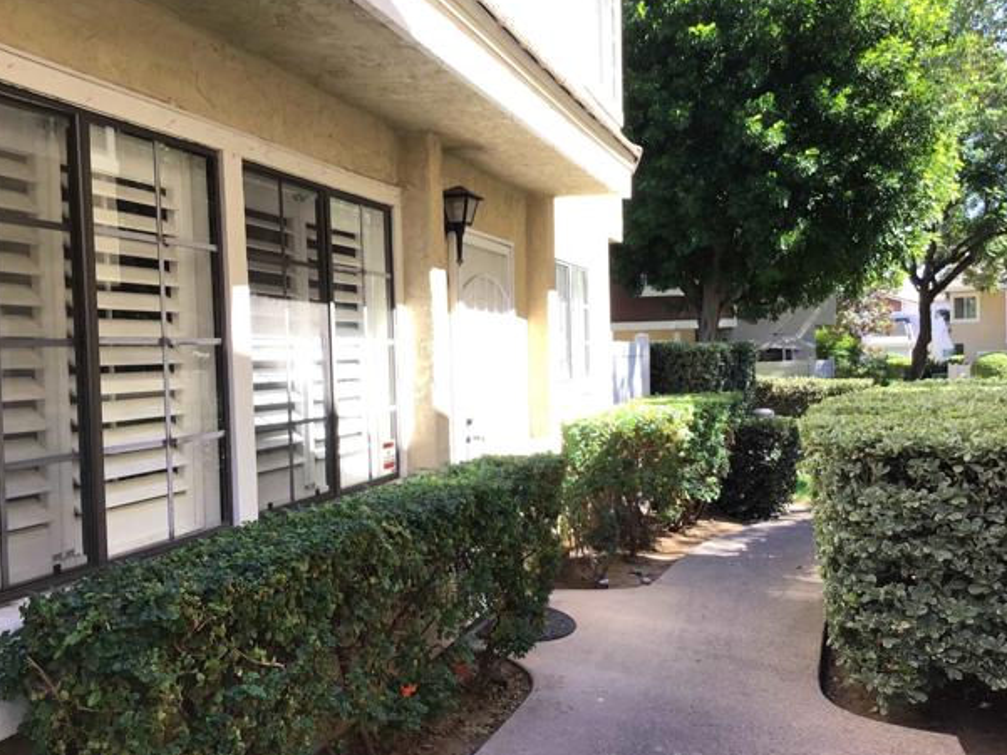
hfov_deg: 55.3
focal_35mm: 33
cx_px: 501
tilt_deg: +0.2
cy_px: 378
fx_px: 960
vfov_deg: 43.0
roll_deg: +0.5
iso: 25
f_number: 2.4
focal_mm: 3.3
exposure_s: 1/138
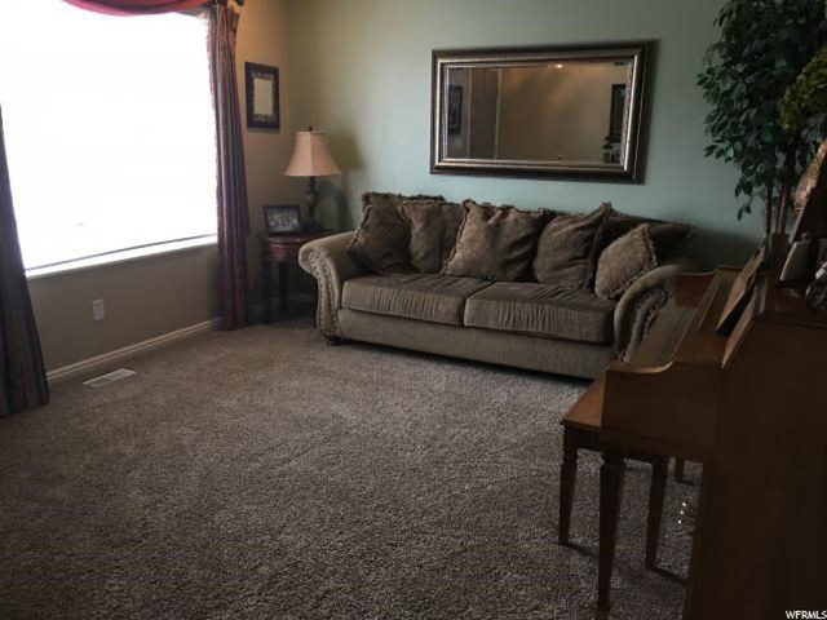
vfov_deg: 48.2
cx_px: 414
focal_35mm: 29
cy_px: 310
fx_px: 693
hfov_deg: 61.7
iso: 80
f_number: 2.2
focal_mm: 4.15
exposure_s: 1/30
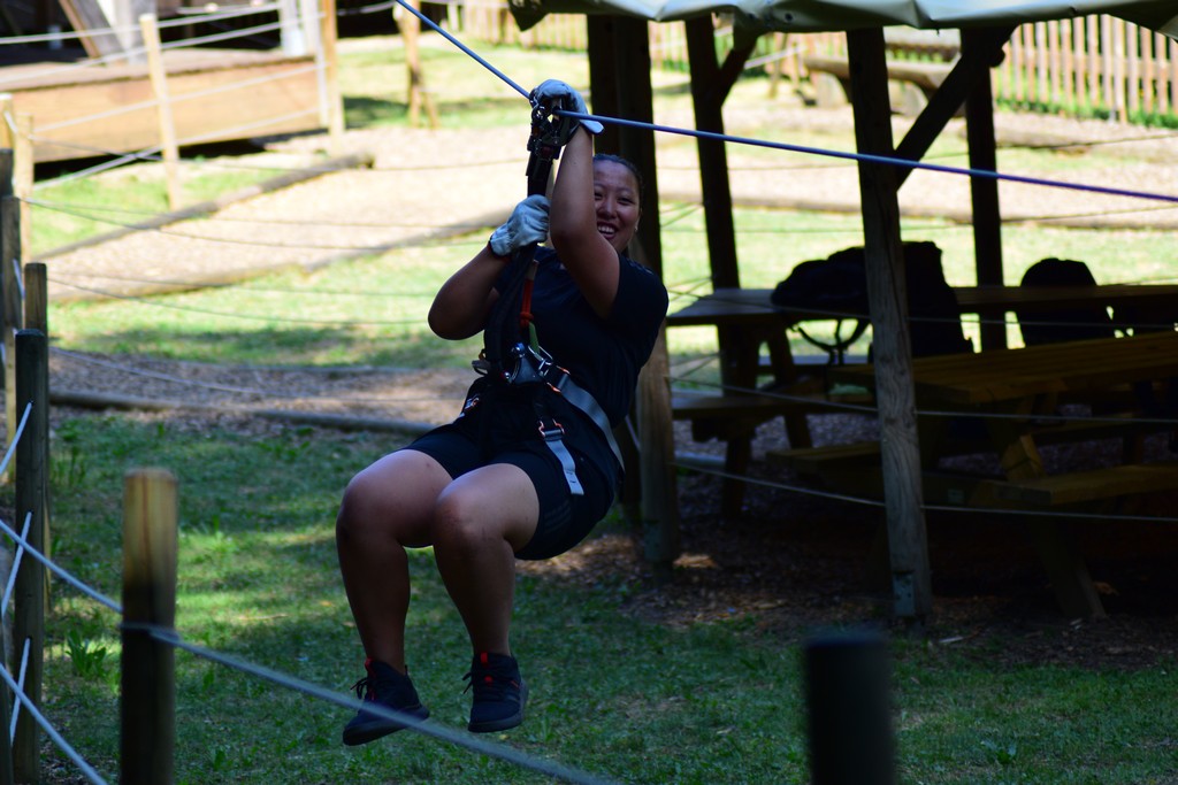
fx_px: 5890
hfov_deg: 11.4
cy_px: 392
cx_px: 589
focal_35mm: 180
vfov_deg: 7.6
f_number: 4.2
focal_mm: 120
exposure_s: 1/640
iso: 360
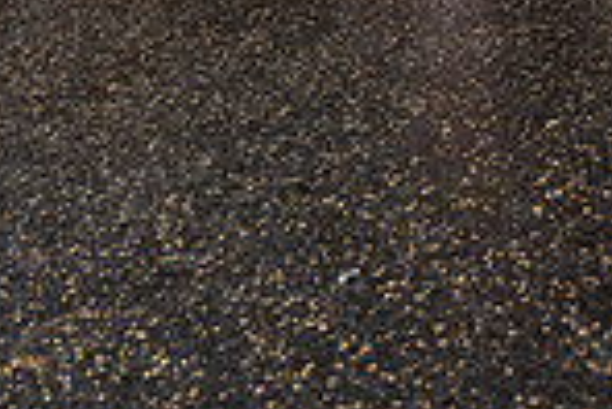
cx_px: 558
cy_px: -512
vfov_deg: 12.7
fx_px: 1497
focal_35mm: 88
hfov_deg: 22.5
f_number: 4
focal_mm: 29
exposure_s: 1/200
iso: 100
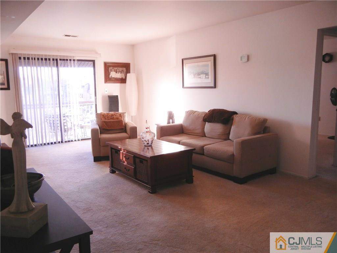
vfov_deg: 46.8
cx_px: 168
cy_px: 126
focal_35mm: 30
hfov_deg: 60.0
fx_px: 292
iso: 160
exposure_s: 1/68.1
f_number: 3.5
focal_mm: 5.4
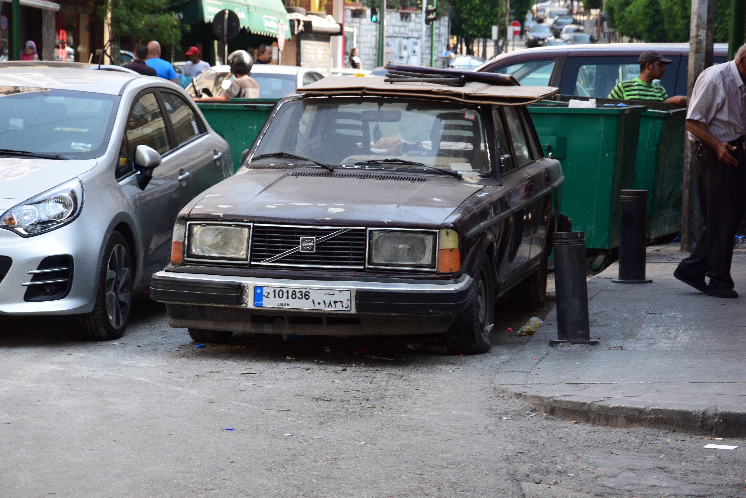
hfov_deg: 15.2
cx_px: 373
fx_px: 2797
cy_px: 249
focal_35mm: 135
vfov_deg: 10.2
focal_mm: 90
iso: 400
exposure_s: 1/160
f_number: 9
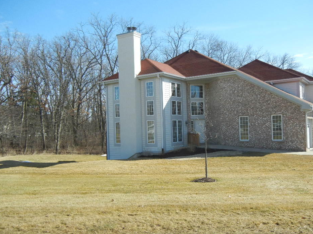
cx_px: 169
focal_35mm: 33
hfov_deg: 55.3
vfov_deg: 42.9
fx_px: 298
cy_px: 124
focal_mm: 5.4
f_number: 7
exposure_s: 1/350
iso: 230
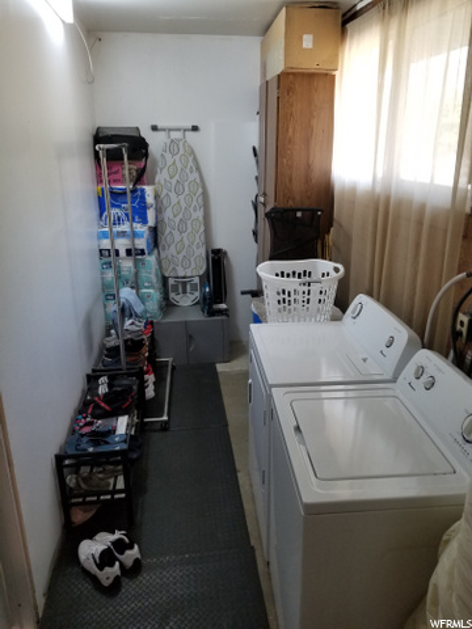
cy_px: 314
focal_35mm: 26
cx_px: 236
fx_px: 473
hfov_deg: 53.1
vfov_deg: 67.3
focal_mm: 4.25
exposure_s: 1/60
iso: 125
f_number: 1.7
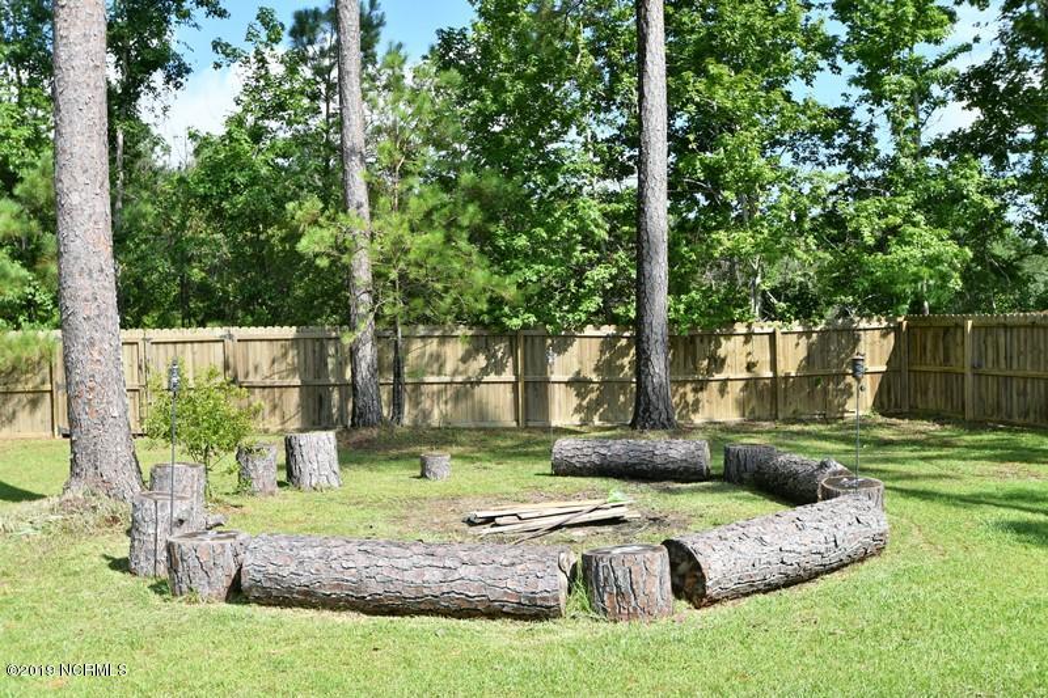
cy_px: 349
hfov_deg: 53.1
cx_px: 524
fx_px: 1048
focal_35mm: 36
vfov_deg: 36.9
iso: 200
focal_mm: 24
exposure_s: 1/160
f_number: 10
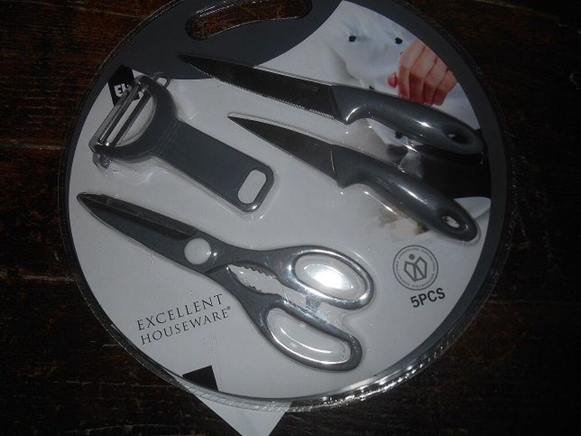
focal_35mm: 26
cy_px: 218
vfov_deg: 53.1
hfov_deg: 67.3
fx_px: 436
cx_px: 290
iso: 80
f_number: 3.4
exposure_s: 1/25
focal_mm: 4.7
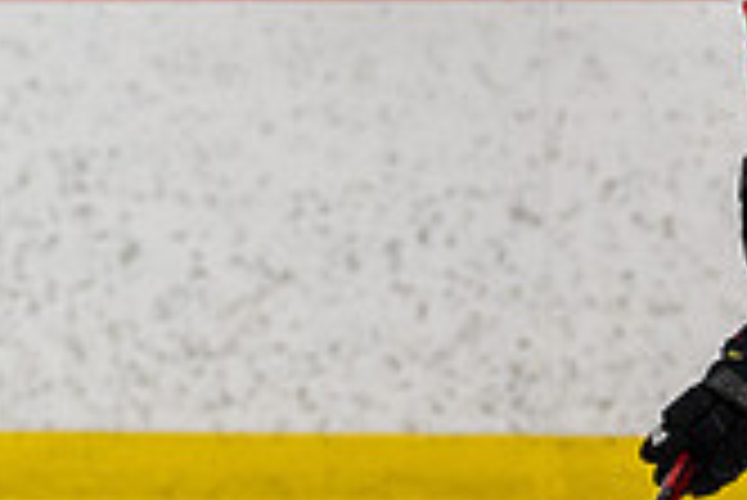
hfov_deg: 3.1
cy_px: 430
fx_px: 13727
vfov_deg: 2.1
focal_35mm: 661
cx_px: 1053
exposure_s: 1/800
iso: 2000
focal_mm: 126
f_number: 3.2
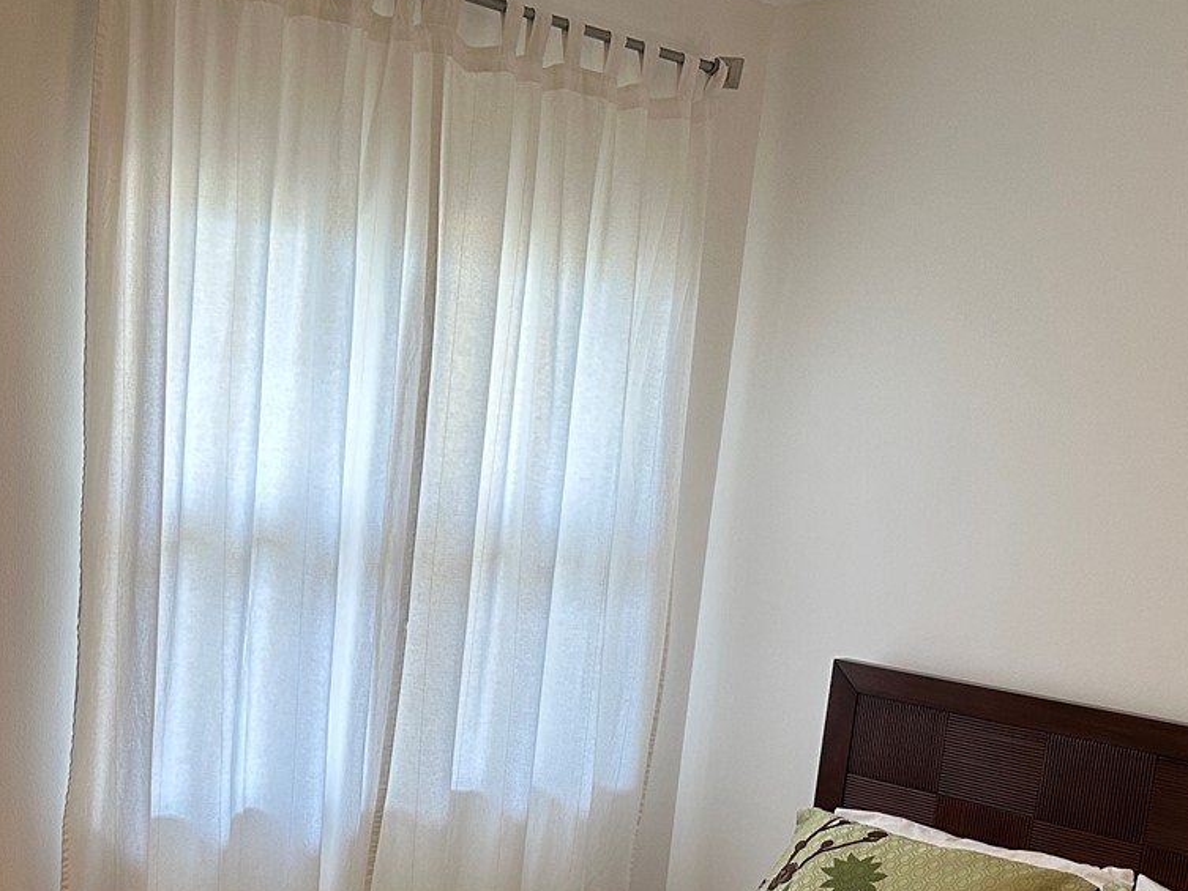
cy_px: 784
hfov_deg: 37.4
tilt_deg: -12.7
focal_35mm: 51
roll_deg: -5.8
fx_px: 1751
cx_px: 480
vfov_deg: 27.6
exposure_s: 1/120
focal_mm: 6.86
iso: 200
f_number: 1.78
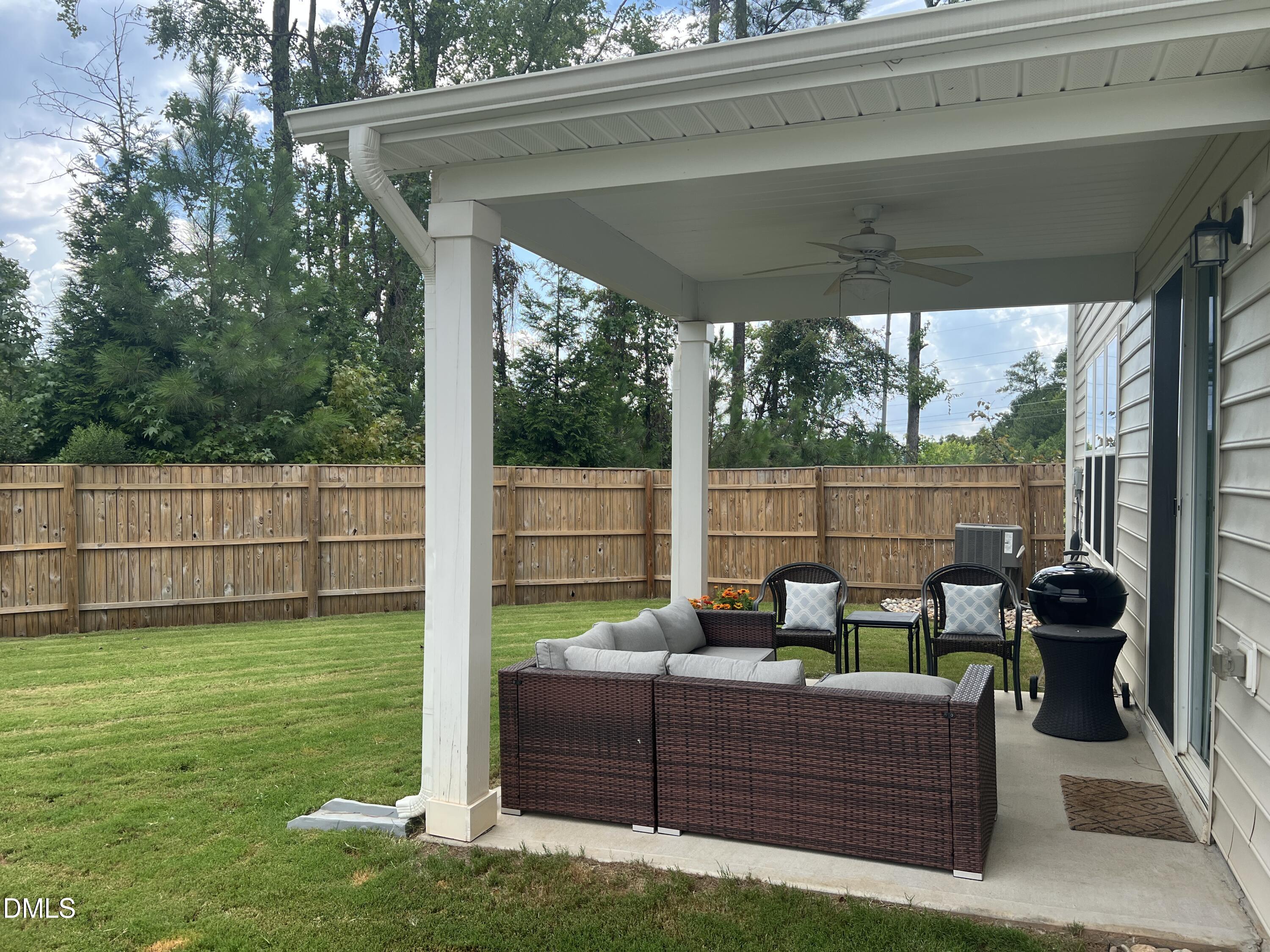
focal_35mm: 26
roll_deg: -0.7
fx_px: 954
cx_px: 635
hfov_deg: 67.3
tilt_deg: -0.8
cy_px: 476
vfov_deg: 53.1
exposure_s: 1/1361
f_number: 1.5
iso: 50
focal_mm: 5.7
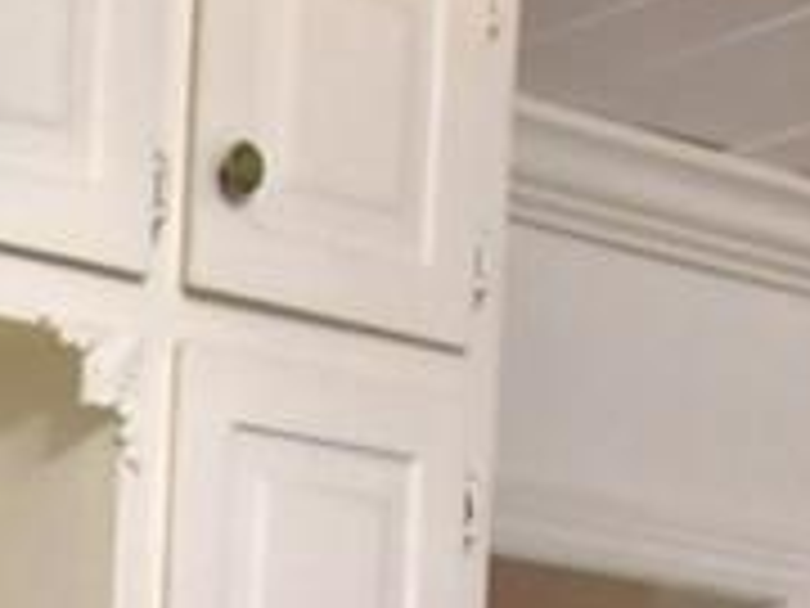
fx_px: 2995
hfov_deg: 12.4
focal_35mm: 128
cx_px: -1084
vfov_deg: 10.0
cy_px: 1513
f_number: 4.5
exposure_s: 1/80
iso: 400
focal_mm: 10
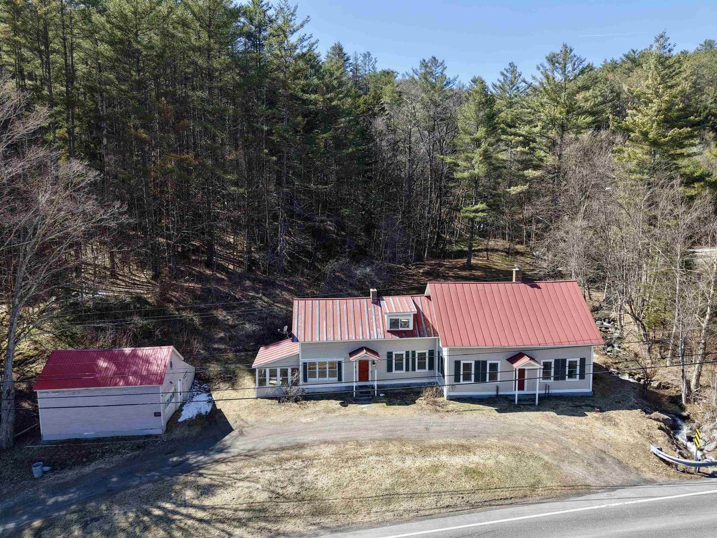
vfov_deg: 56.8
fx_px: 497
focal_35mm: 24
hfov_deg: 71.6
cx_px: 358
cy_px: 269
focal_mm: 8.67
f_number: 1.8
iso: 160
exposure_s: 1/60
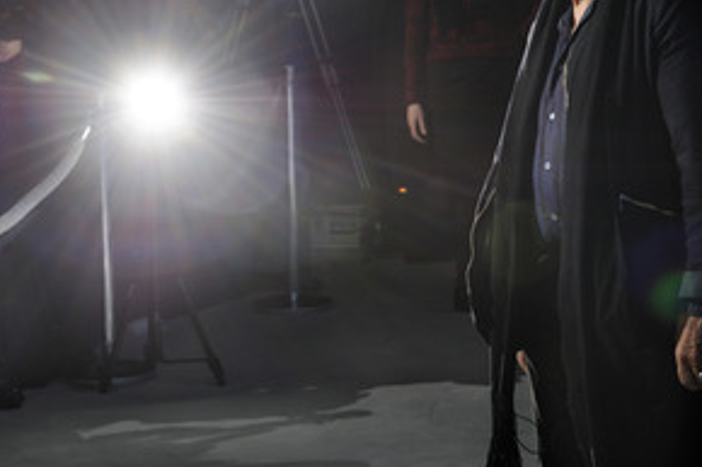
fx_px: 2124
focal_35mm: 109
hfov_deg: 18.8
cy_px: 160
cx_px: 340
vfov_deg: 12.5
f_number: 7.1
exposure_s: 1/320
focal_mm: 70
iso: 200
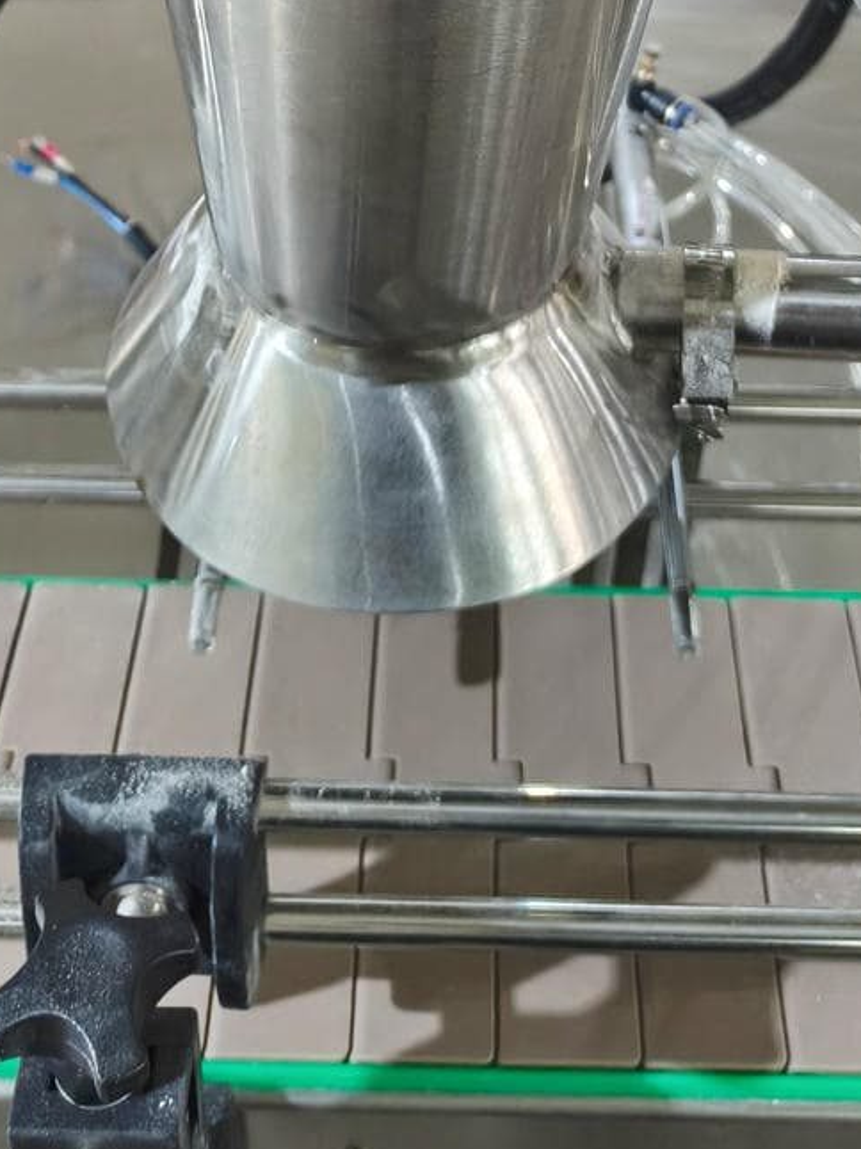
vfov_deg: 29.4
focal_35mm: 57
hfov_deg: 25.6
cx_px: 445
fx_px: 1892
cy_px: -205
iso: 1250
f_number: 1.88
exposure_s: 1/20
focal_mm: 5.56
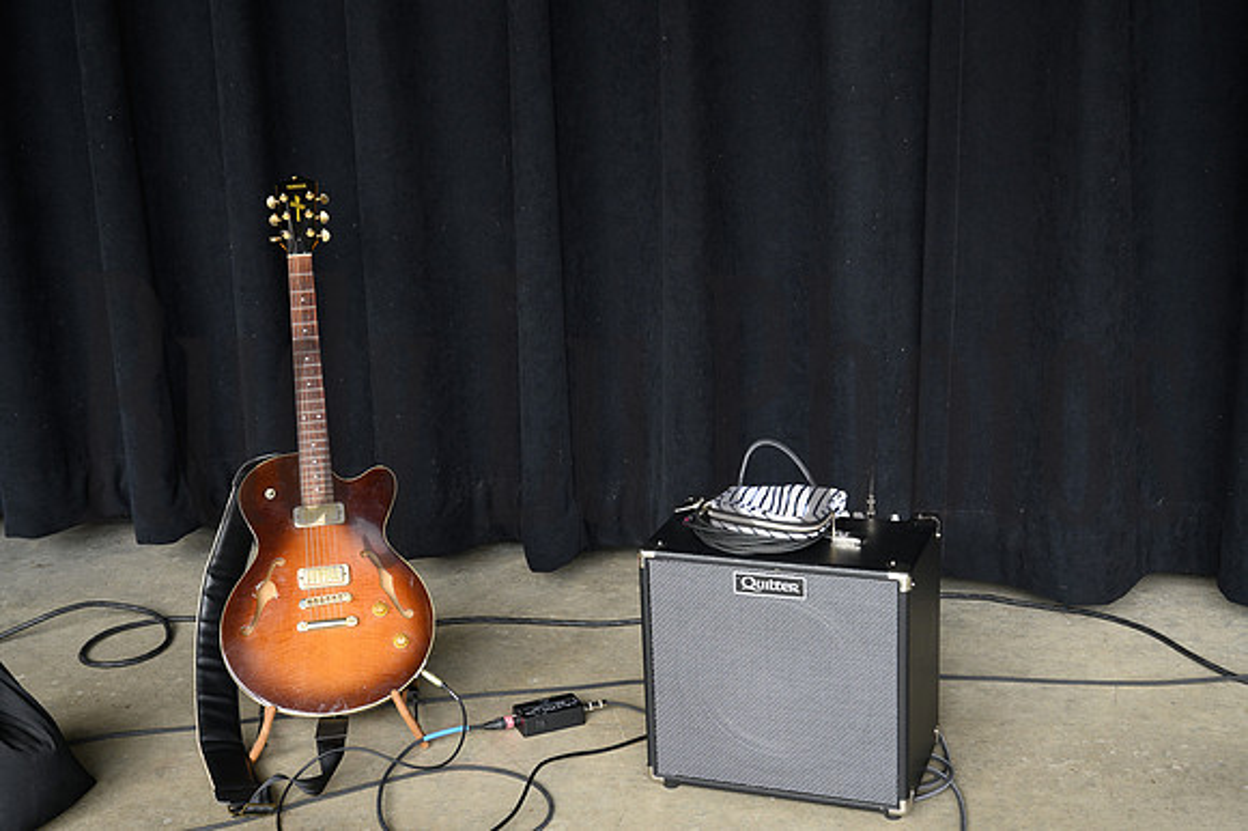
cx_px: 624
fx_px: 1594
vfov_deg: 29.2
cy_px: 416
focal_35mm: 46
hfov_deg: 42.8
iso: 400
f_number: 5.6
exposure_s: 1/80
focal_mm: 46
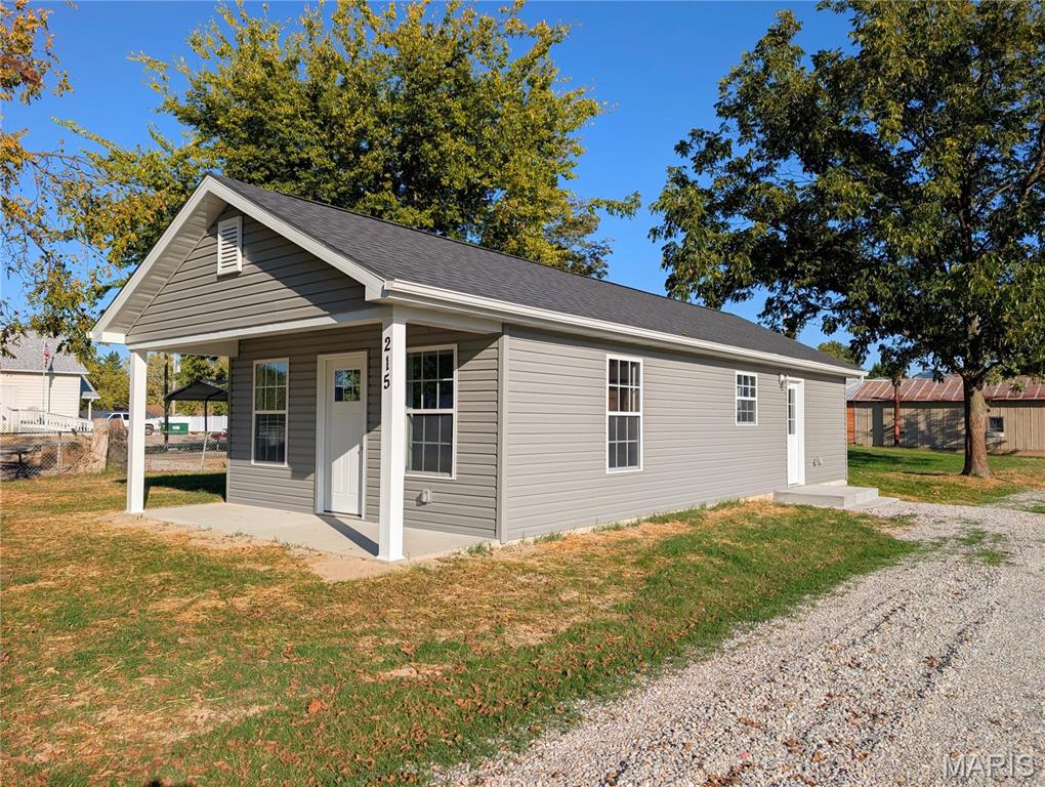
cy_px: 394
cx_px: 522
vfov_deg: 56.9
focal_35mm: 24
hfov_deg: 71.5
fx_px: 726
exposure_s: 1/2062
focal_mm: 6.9
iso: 21
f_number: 1.68
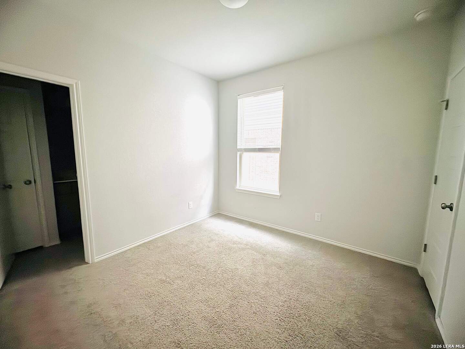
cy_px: 174
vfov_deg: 85.7
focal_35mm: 14
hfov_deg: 102.1
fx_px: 188
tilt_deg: -7.3
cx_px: 232
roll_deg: -0.6
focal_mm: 2.22
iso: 640
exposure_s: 1/60
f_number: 2.2
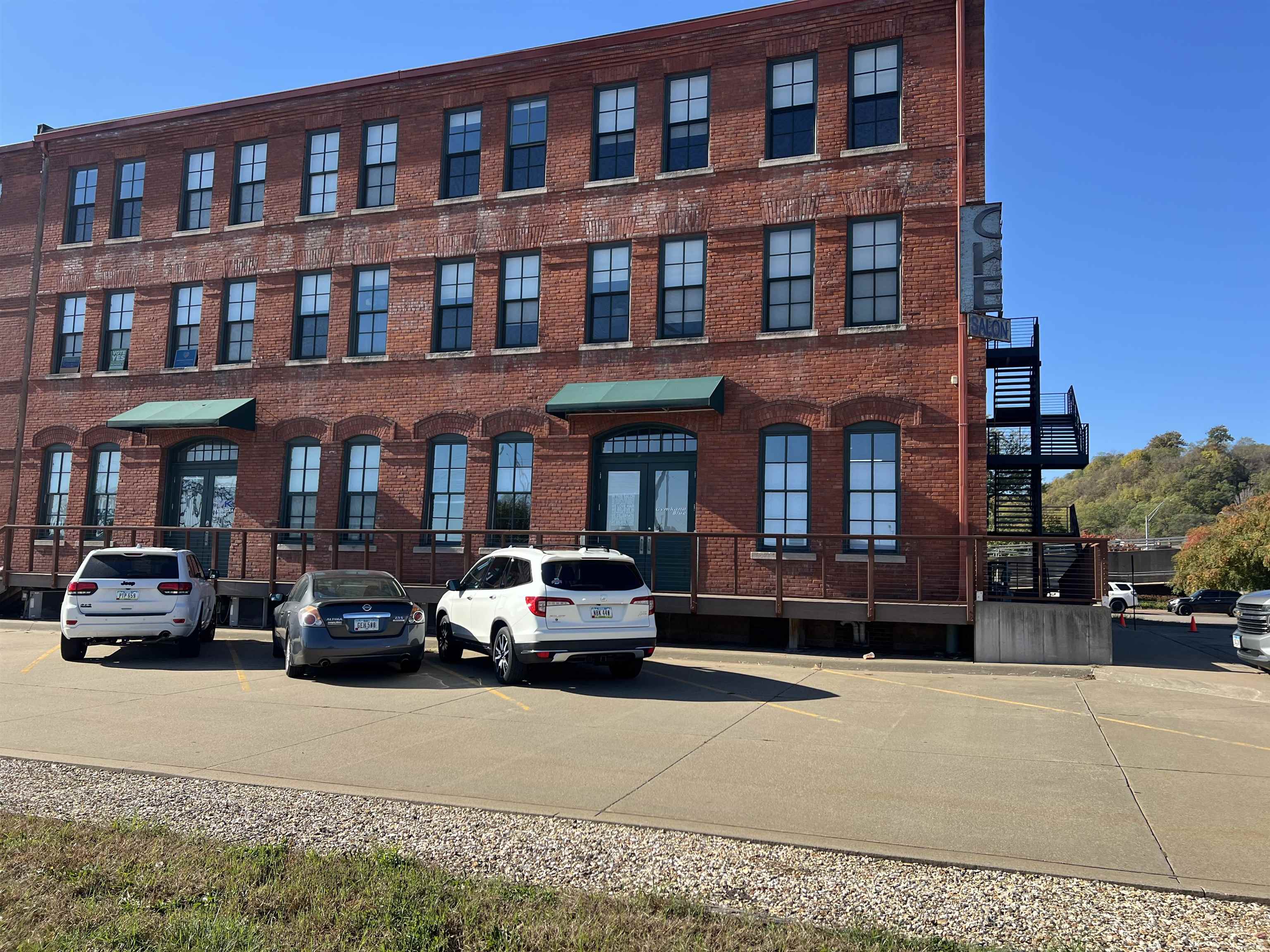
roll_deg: -1.2
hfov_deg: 67.3
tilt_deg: +6.0
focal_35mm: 26
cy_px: 476
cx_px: 635
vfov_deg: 53.1
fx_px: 954
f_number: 1.5
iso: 50
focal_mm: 5.7
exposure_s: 1/2083
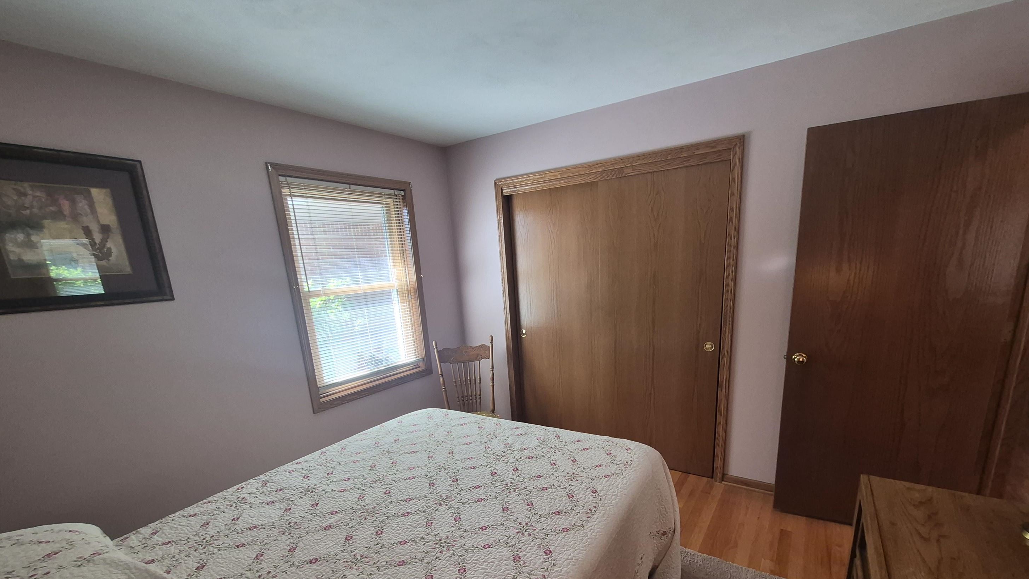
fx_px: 409
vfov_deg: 69.6
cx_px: 544
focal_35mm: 15
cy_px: 357
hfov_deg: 102.9
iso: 200
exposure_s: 1/60
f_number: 2.2
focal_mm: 1.74
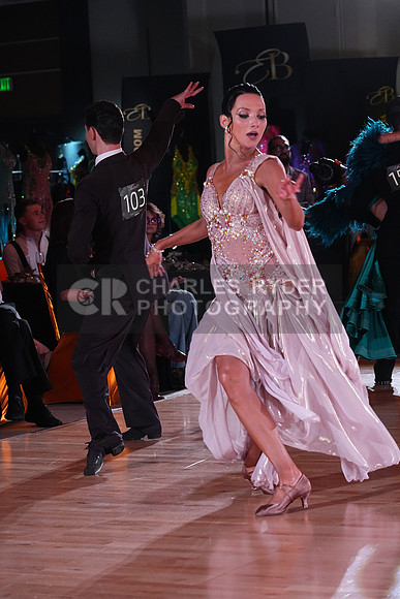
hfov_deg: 13.0
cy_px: 300
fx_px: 1749
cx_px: 200
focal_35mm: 105
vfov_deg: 19.5
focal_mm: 105
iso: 5000
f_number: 5
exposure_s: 1/400
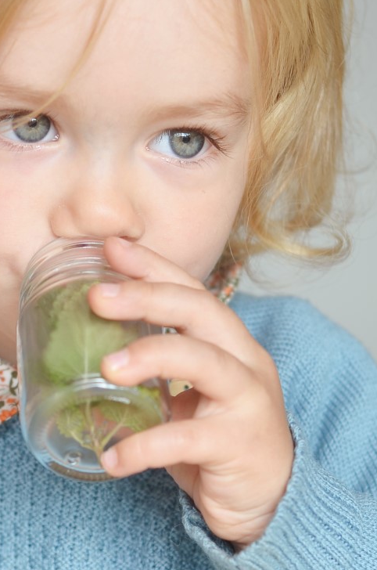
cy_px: 433
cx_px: 51
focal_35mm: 168
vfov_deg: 12.2
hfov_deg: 8.1
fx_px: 2651
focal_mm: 50
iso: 100
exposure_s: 1/160
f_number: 2.8
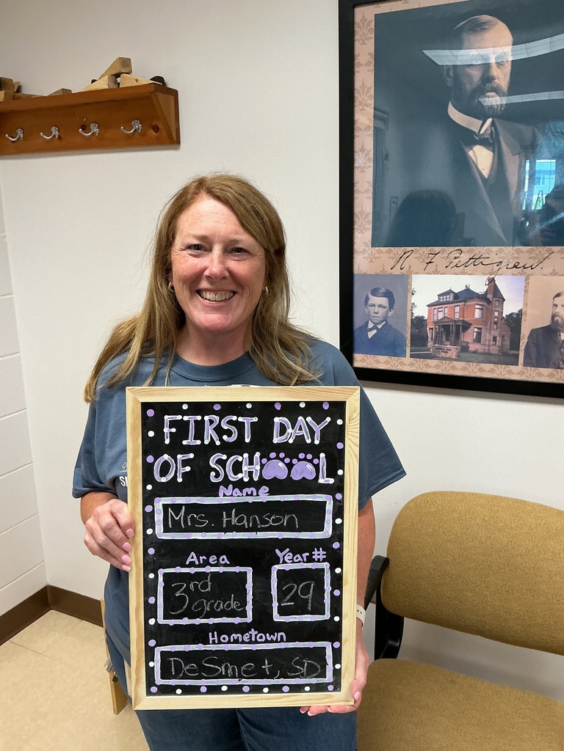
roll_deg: +1.1
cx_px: 282
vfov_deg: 61.7
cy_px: 376
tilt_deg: -14.1
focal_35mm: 29
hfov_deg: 48.2
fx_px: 630
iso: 100
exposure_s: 1/60
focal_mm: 3
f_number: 1.8
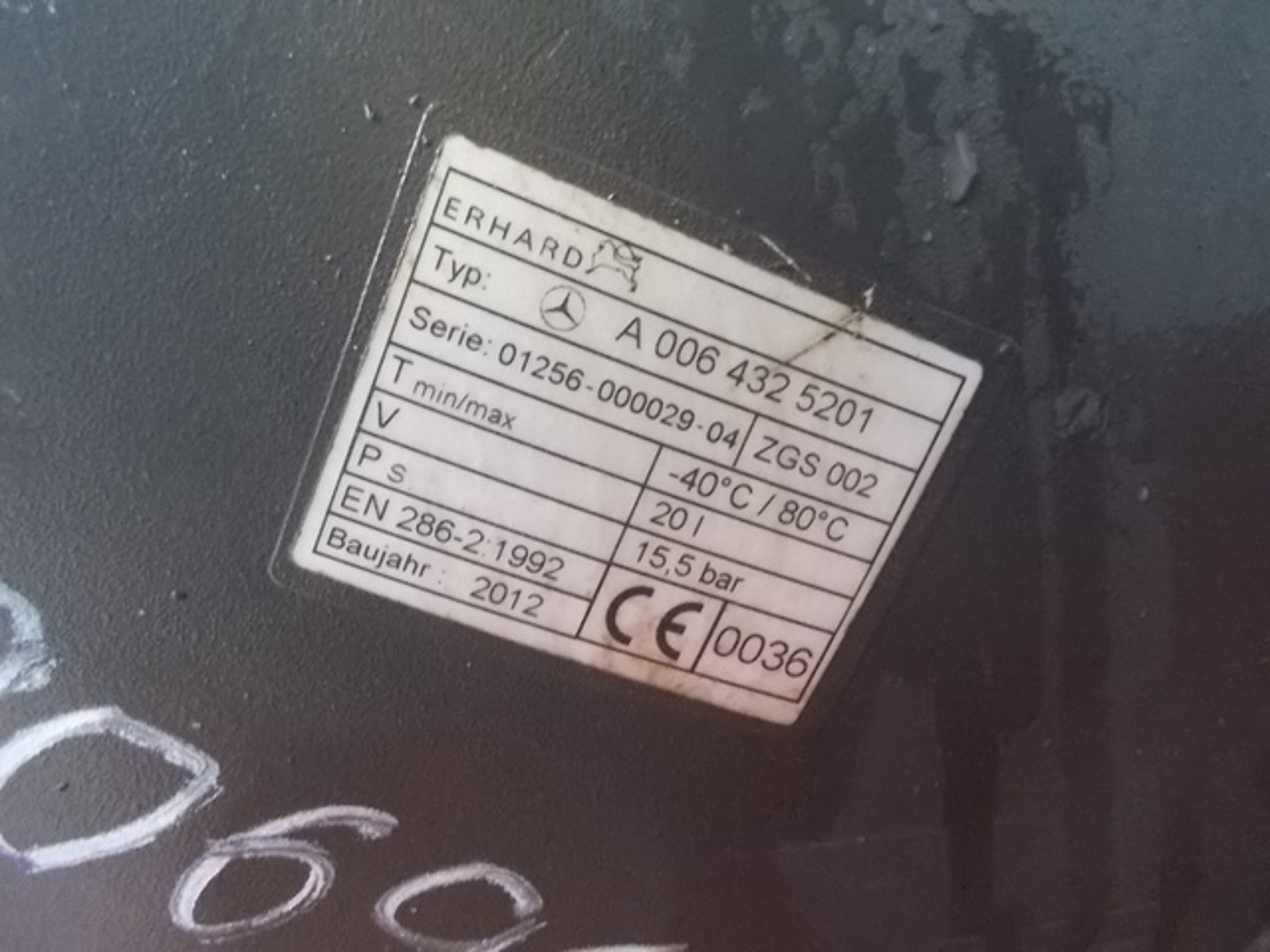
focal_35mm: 29
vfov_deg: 48.2
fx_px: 1064
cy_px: 476
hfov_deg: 61.7
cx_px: 635
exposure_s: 1/10
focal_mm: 4.1
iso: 800
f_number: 3.3
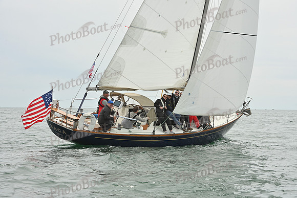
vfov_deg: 15.2
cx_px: 148
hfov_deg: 22.6
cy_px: 99
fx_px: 743
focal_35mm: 90
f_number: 11
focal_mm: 90
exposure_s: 1/800
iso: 320
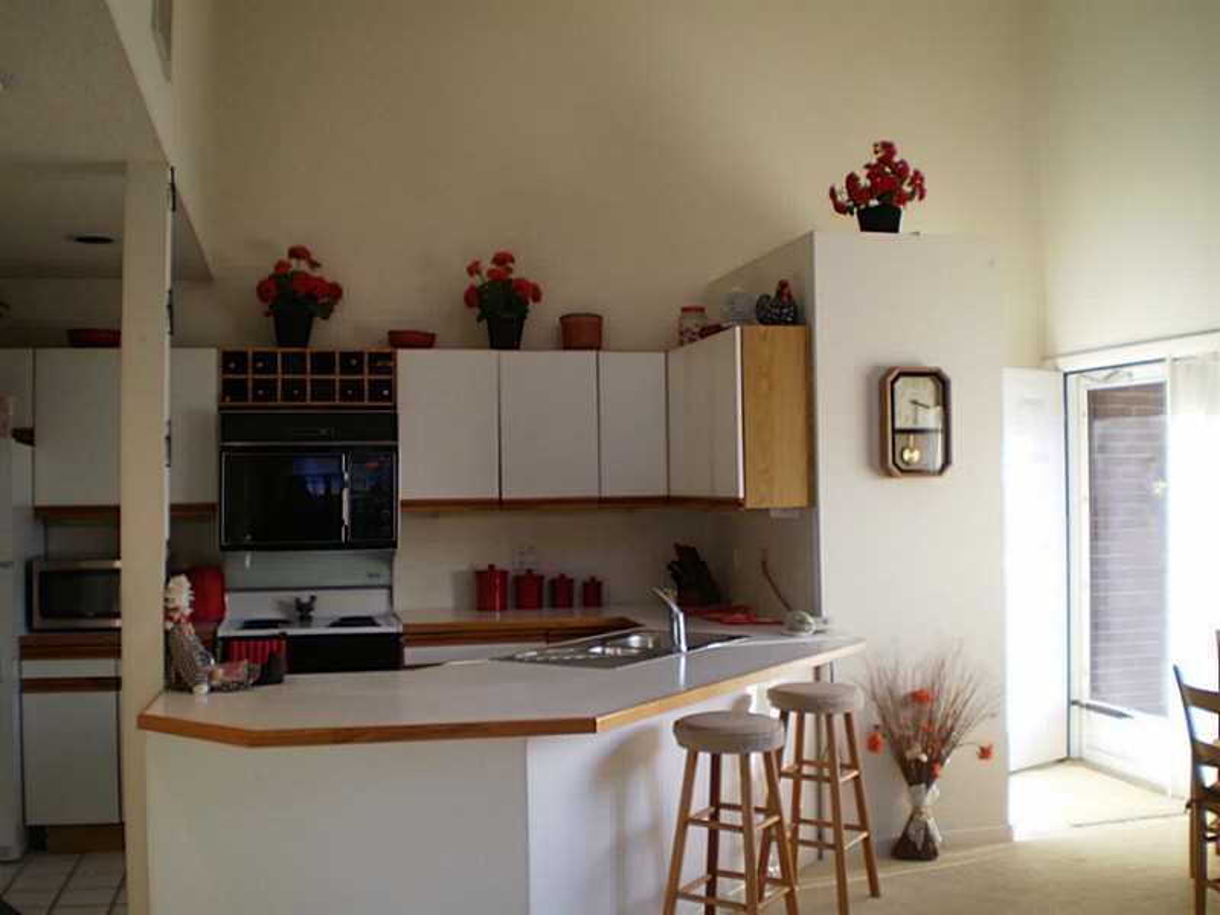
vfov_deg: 39.7
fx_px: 1269
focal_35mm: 36
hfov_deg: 51.4
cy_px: 458
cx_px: 610
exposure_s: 1/30
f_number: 3.1
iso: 80
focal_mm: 6.3
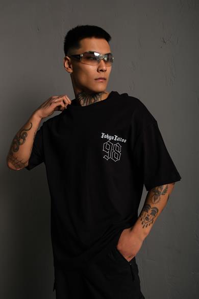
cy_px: 150
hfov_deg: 36.9
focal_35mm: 36
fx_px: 298
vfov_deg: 53.1
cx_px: 100
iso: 160
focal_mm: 24.3
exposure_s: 1/160
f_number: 5
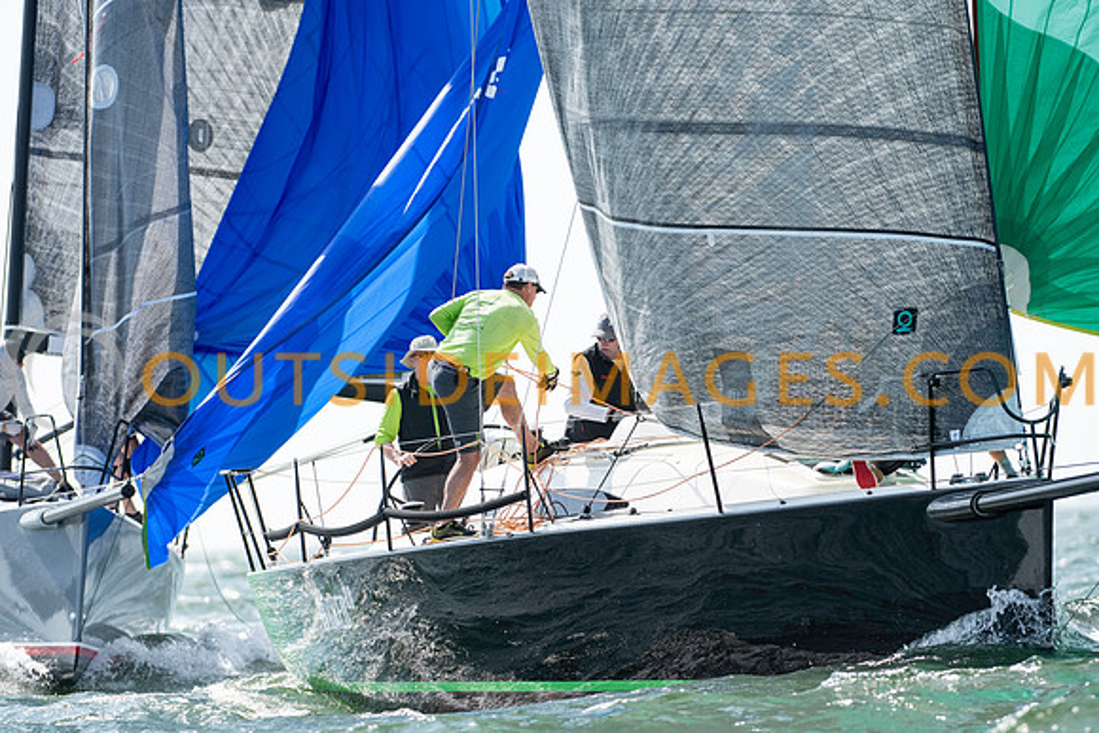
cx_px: 550
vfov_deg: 3.3
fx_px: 12824
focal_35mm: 420
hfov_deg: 4.9
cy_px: 366
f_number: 5.6
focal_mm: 280
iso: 400
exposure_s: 1/1600
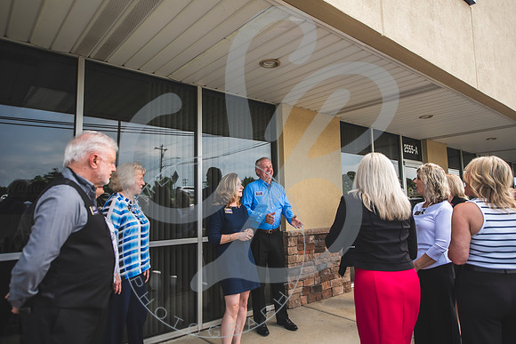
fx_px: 344
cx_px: 258
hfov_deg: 73.7
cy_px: 172
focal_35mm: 24
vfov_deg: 53.2
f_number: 2.8
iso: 100
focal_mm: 24
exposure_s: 1/400
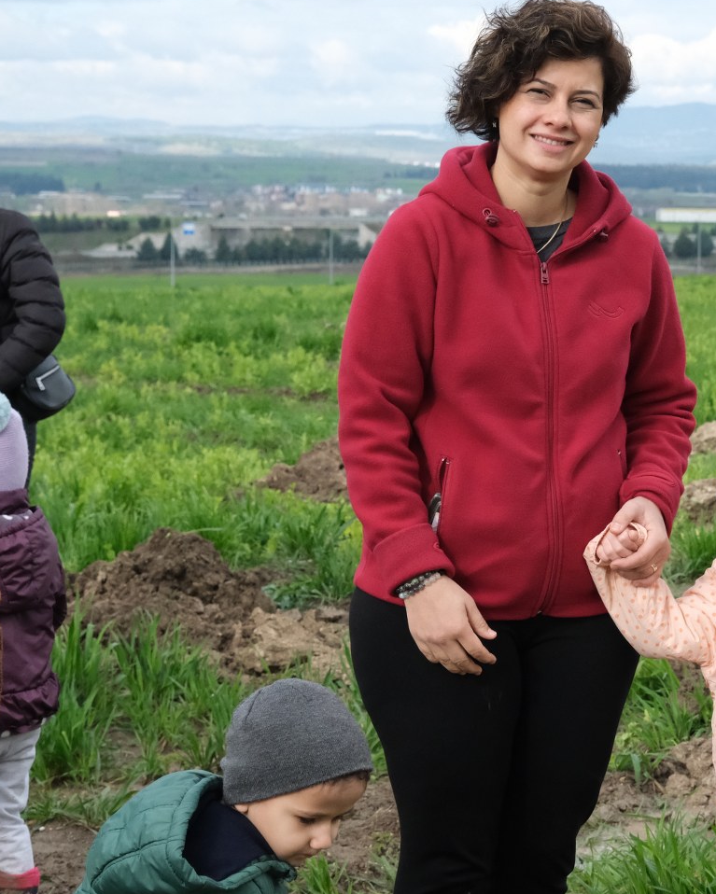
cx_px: 590
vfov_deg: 18.3
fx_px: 2780
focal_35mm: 105
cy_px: 424
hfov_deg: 14.6
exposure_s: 1/3500
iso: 3200
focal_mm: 44.7
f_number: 7.1
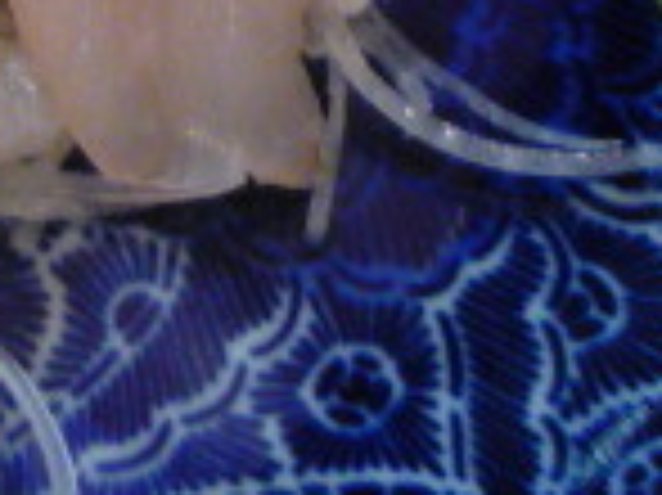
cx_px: -428
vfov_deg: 9.5
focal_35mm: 144
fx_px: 2752
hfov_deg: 12.8
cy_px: -549
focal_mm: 5.5
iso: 400
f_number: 2.8
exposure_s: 1/15
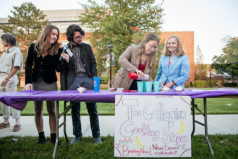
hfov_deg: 63.6
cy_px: 80
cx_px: 119
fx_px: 192
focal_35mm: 29
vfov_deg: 45.0
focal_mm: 29
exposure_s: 1/400
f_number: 3.2
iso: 1000
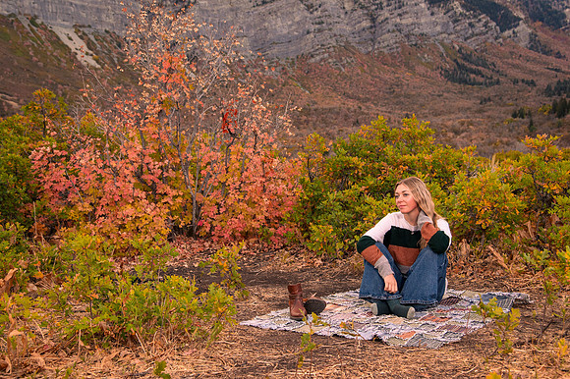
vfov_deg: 26.8
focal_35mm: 50
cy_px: 172
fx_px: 797
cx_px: 291
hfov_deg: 39.4
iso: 1250
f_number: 5.6
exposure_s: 1/400
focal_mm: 46
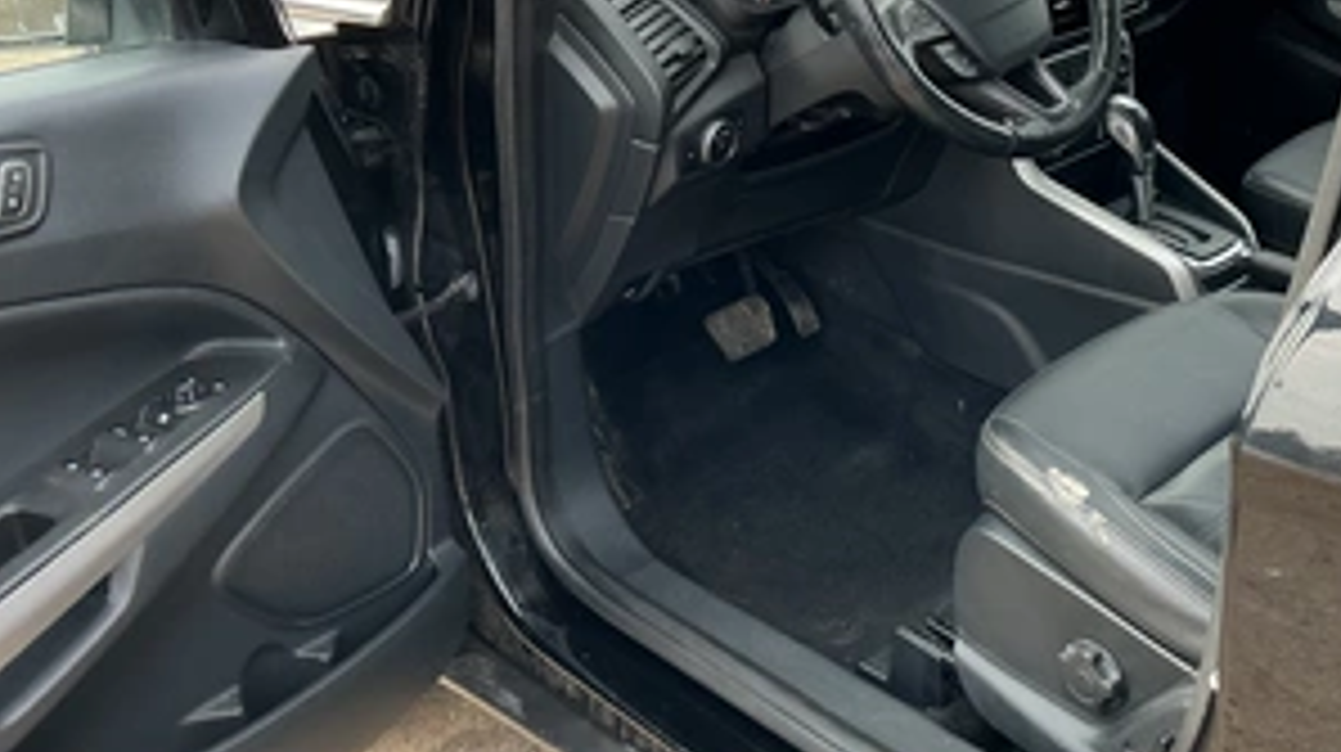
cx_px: 896
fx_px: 1457
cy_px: 162
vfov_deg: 28.4
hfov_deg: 48.6
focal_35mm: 41
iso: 16
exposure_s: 1/122
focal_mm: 3
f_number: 1.8
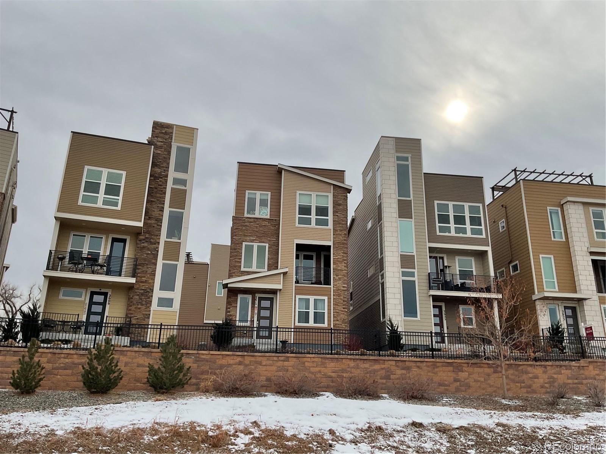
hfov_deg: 61.7
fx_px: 508
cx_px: 303
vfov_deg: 48.2
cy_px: 227
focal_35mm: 29
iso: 16
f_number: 1.8
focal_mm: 3
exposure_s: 1/2959
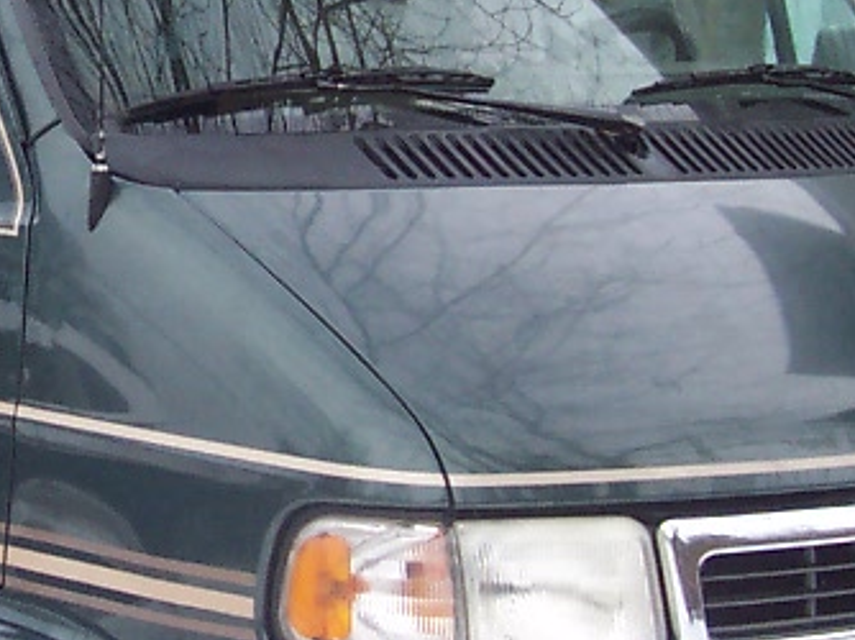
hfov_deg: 14.7
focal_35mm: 133
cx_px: 123
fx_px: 3283
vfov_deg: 11.1
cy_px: 238
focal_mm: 5.6
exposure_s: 1/250
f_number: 2.8
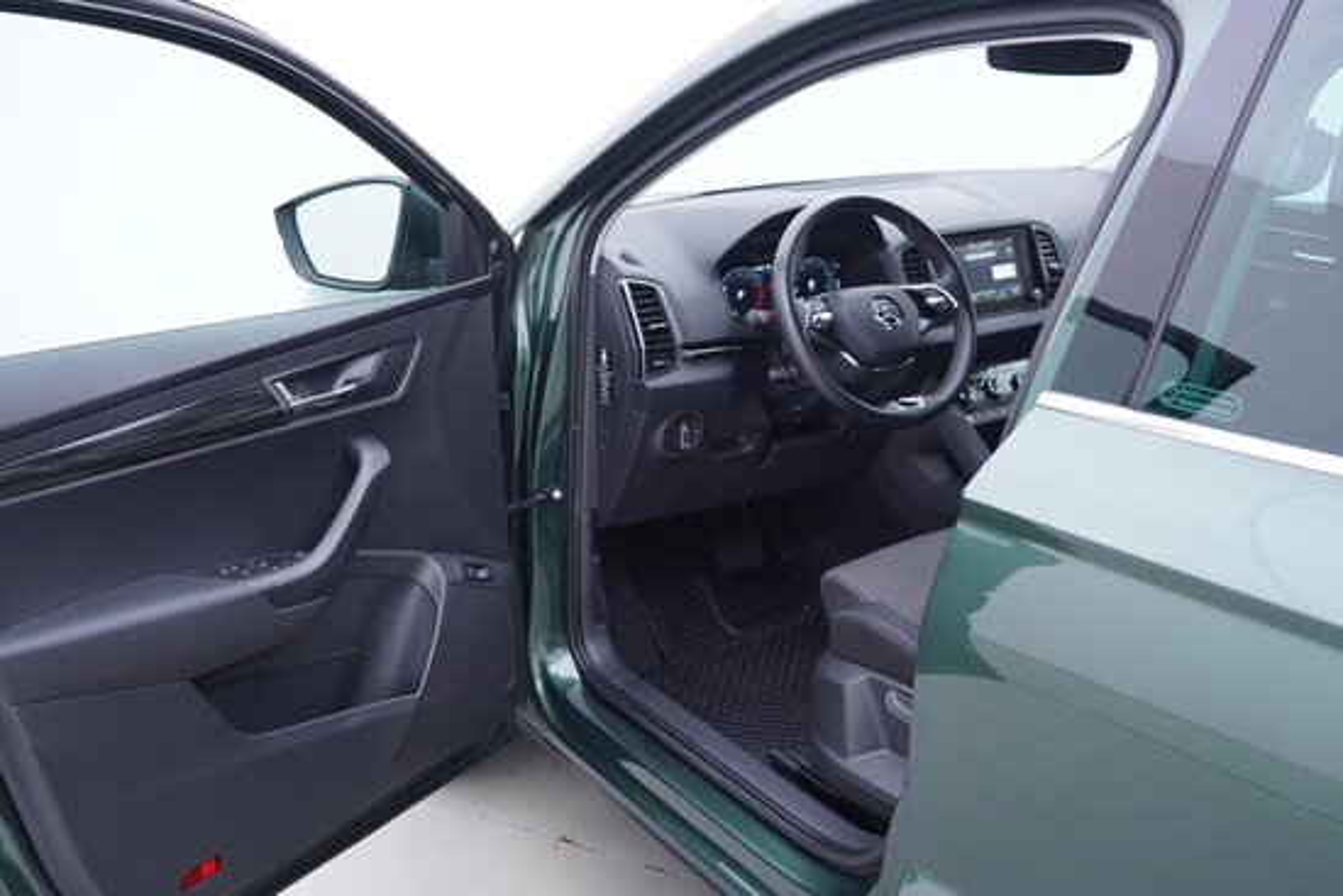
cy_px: 448
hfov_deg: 53.1
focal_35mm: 36
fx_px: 1343
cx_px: 672
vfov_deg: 36.9
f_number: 2.8
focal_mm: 24
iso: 160
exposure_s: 1/40
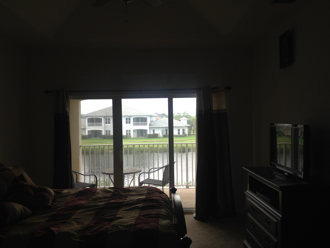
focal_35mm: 33
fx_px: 315
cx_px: 165
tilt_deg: +0.0
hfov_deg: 55.4
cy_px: 124
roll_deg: +1.2
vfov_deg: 42.9
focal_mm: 4.12
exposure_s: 1/130
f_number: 2.4
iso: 50
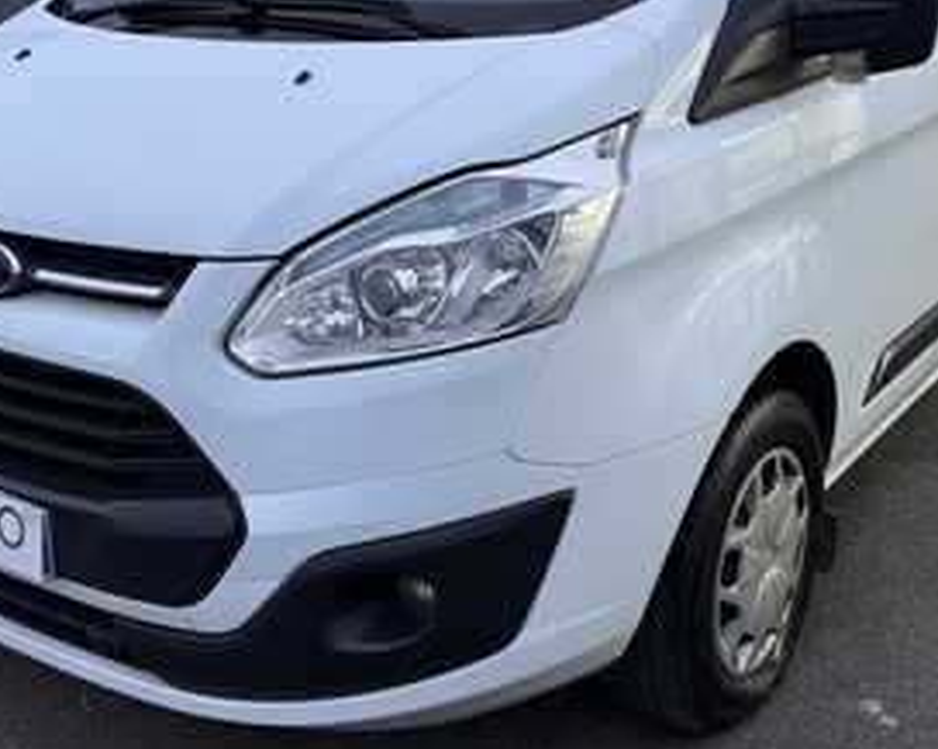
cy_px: 212
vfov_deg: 33.6
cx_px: 524
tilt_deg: -10.0
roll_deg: -0.9
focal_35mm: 44
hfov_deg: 42.0
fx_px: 1220
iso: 200
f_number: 1.78
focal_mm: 6.76
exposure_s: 1/71
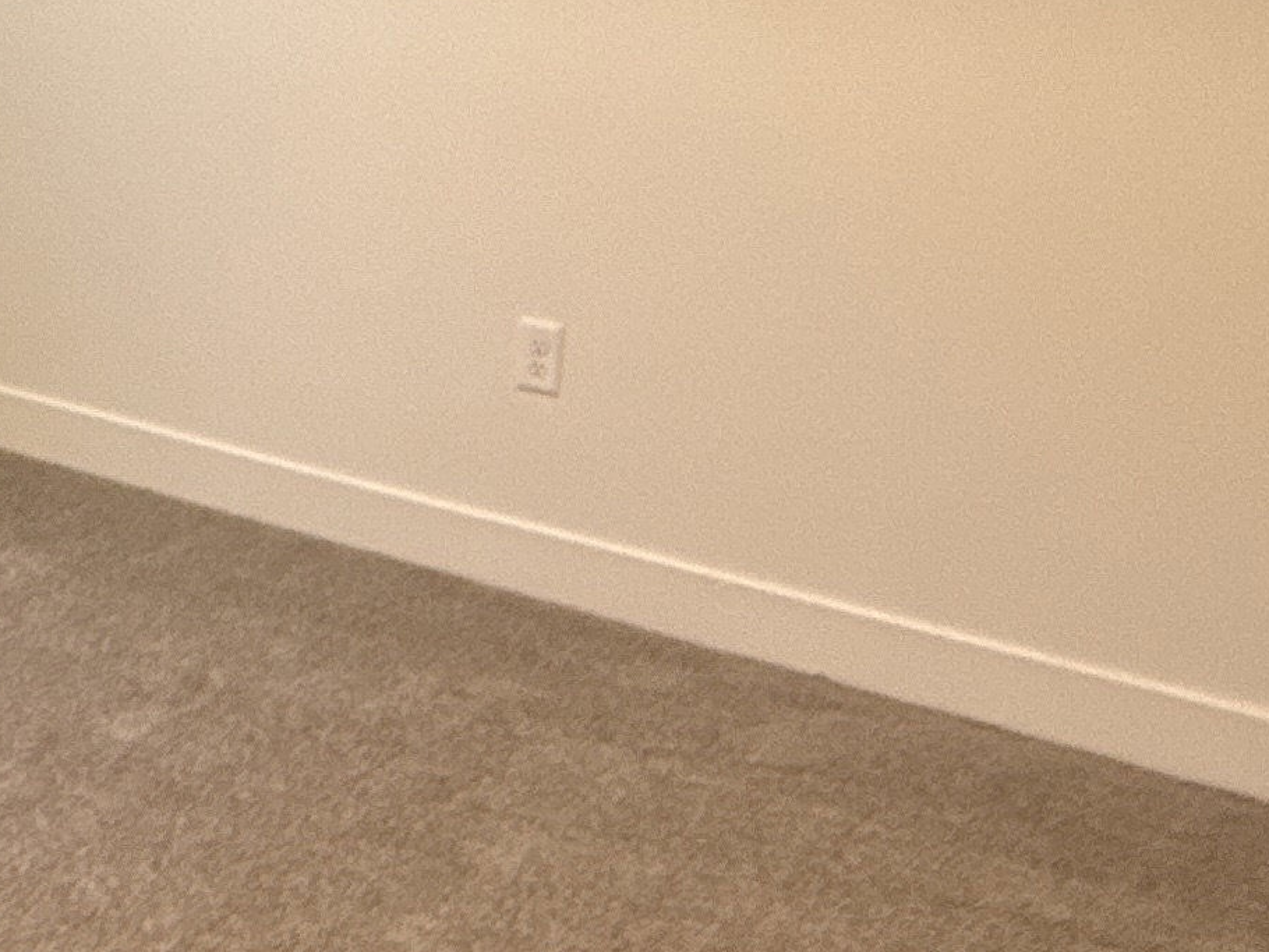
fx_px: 2273
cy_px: 261
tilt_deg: -12.9
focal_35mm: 62
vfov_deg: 23.5
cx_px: -174
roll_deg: -0.4
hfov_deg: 28.0
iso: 250
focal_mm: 2.22
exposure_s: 1/120
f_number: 2.2
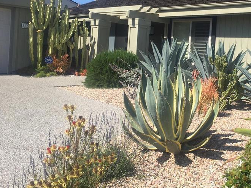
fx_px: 326
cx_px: 185
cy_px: 61
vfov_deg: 31.9
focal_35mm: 45
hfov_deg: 41.0
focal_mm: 4.15
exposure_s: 1/2083
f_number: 2.2
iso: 32
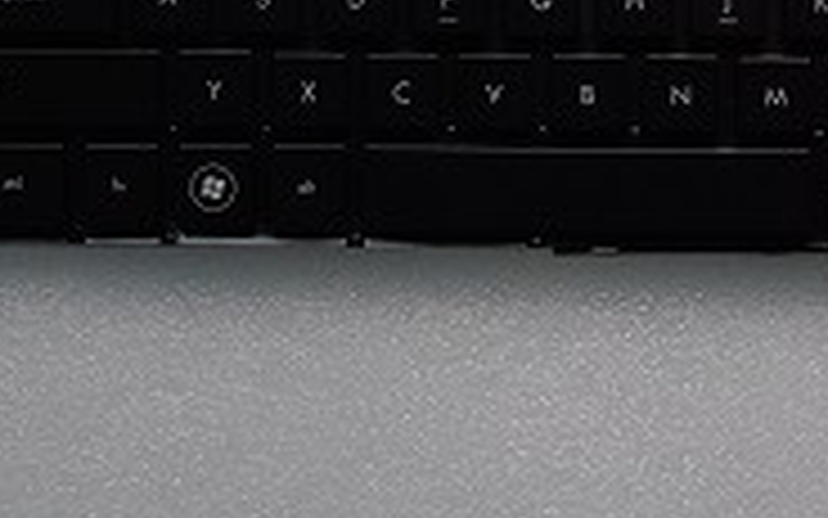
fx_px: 1512
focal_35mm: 67
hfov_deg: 29.8
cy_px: 54
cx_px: 675
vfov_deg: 19.1
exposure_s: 1/13
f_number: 5.4
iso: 100
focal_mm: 5.2
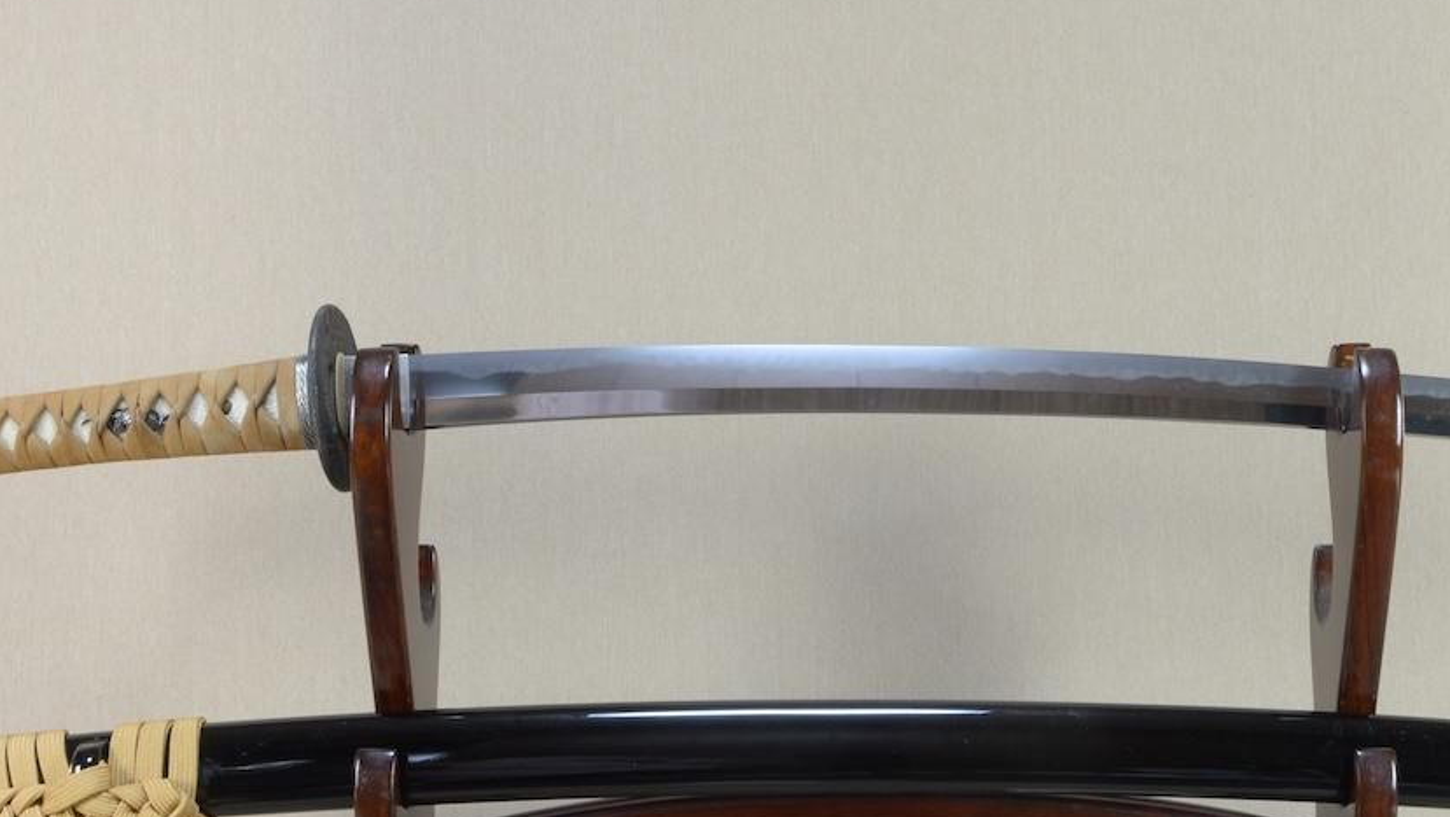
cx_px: 885
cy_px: 480
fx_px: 2038
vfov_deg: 22.6
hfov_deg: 39.0
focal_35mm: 53
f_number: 11
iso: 400
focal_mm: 20
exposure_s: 1/1.6
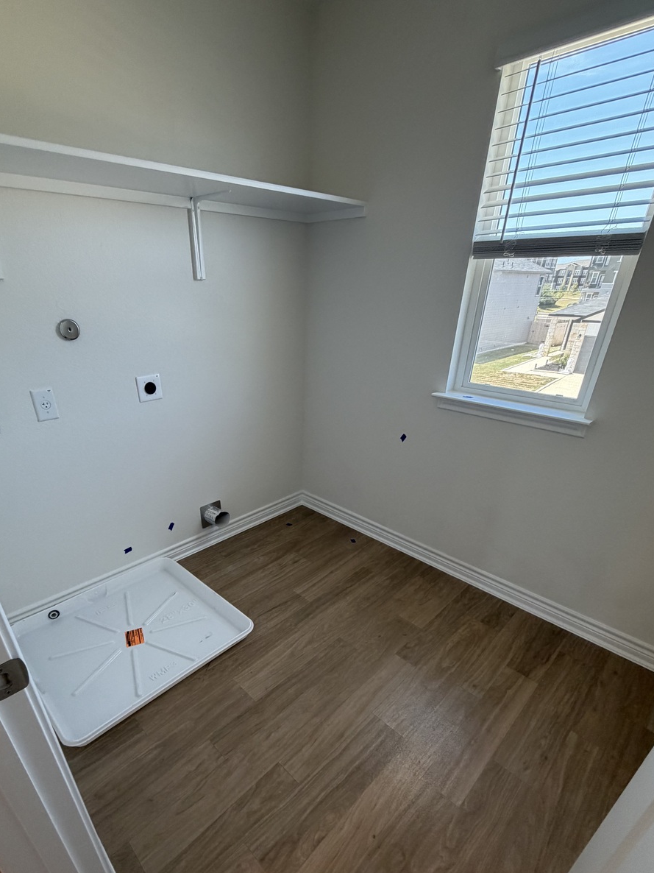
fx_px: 428
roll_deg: +1.7
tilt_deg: -28.7
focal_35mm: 17
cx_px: 284
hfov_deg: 74.4
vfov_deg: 90.0
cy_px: 518
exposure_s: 1/120
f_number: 2.2
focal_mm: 2.22
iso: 200
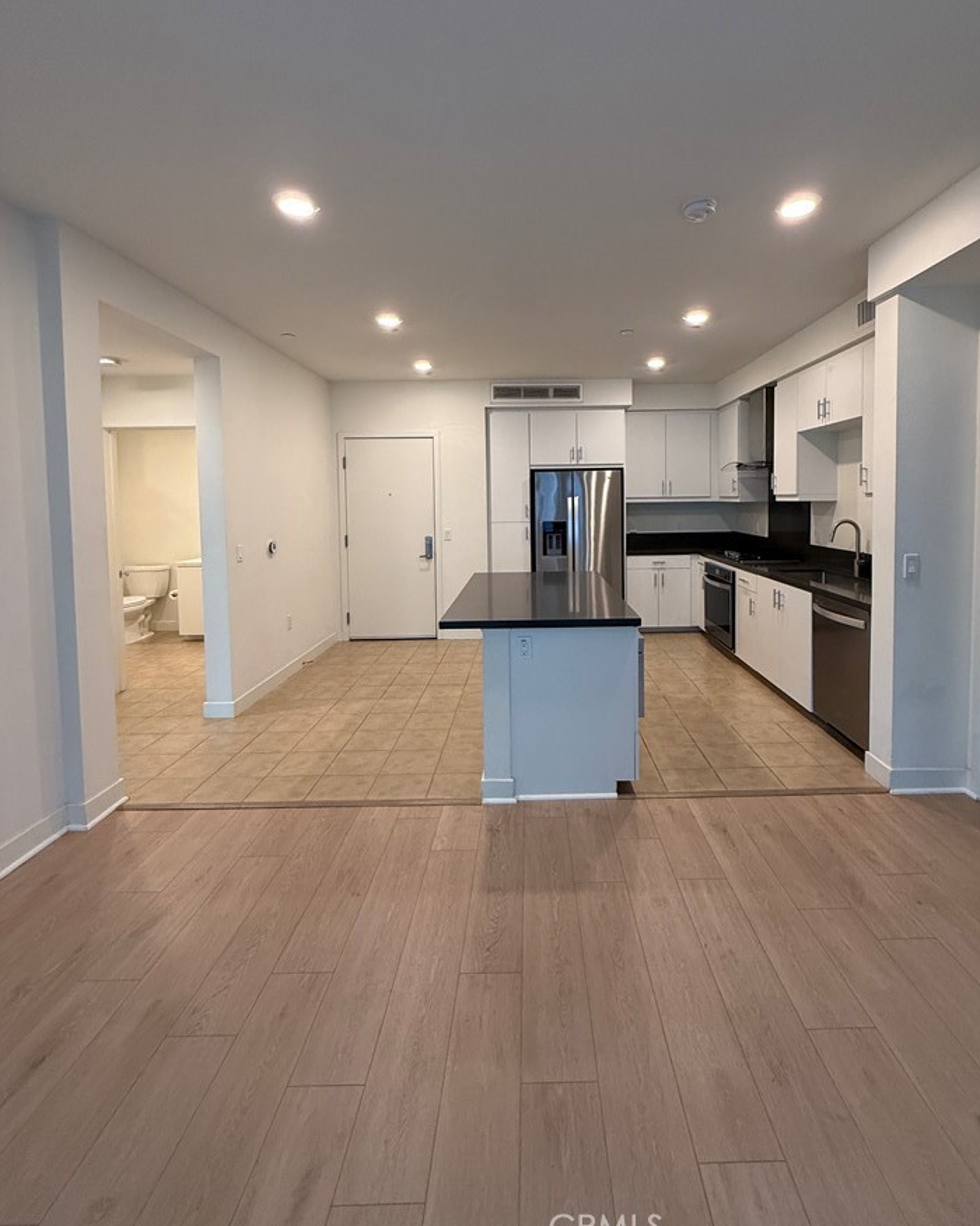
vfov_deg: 92.6
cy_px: 530
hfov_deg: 80.2
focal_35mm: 16
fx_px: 580
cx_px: 536
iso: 400
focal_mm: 2.22
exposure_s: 1/120
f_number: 2.2
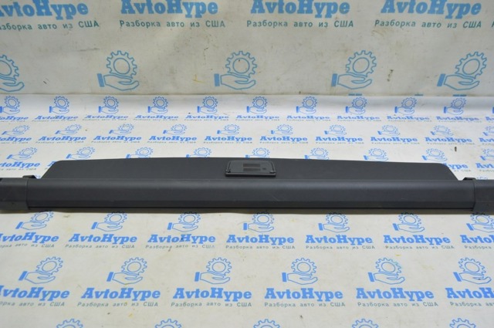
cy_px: 164
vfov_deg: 47.8
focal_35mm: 27
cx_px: 247
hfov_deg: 67.4
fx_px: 370
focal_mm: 18
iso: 400
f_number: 5.6
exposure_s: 1/20
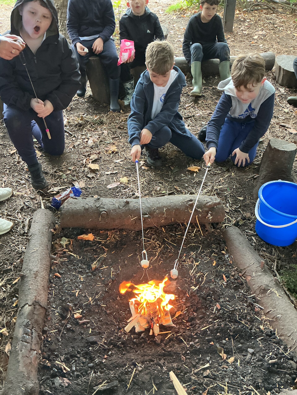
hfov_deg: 48.2
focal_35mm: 29
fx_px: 332
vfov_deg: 61.7
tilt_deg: -38.8
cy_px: 198
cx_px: 148
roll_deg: +0.0
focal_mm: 3
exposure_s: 1/50
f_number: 1.8
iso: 200
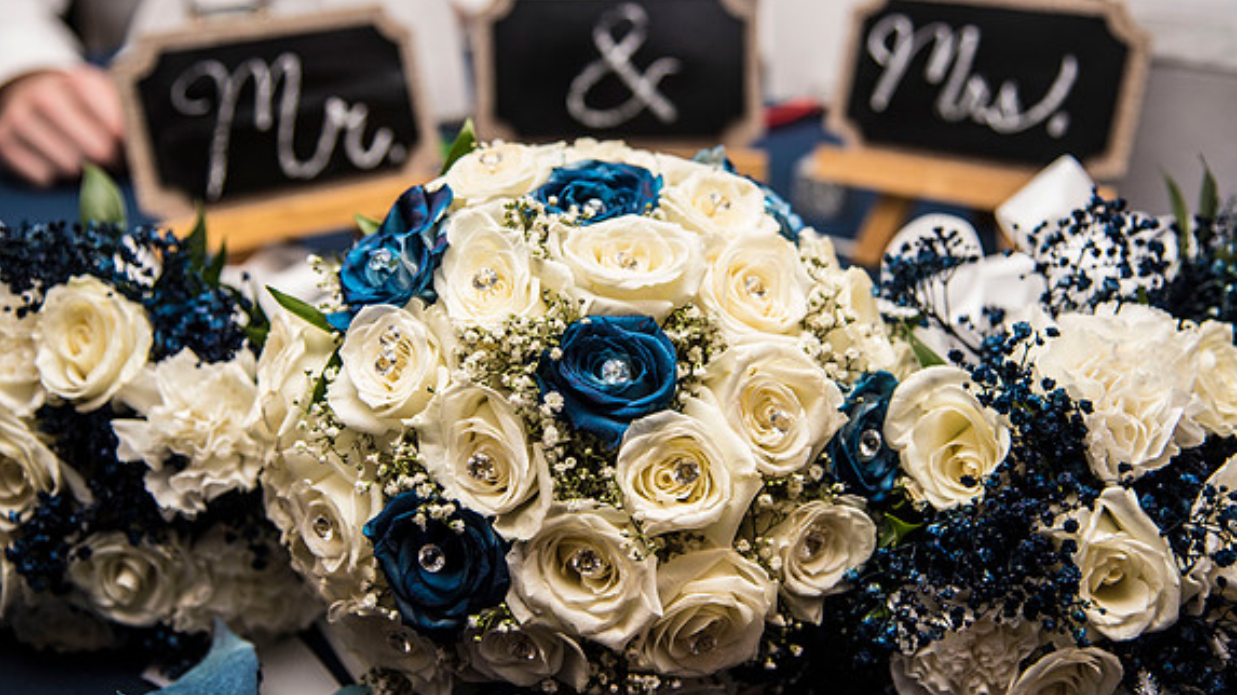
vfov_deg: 22.6
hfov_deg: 39.2
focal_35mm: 53
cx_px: 624
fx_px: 1738
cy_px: 303
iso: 1000
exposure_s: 1/200
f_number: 4
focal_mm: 50
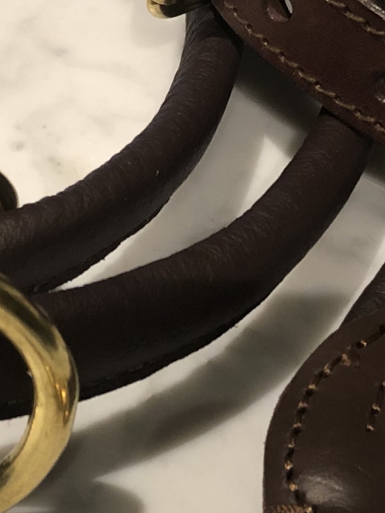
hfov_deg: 12.9
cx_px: -7
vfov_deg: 17.4
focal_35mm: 113
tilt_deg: -44.8
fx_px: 1676
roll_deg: -2.5
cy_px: 236
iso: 64
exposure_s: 1/17
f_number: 1.8
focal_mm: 3.99
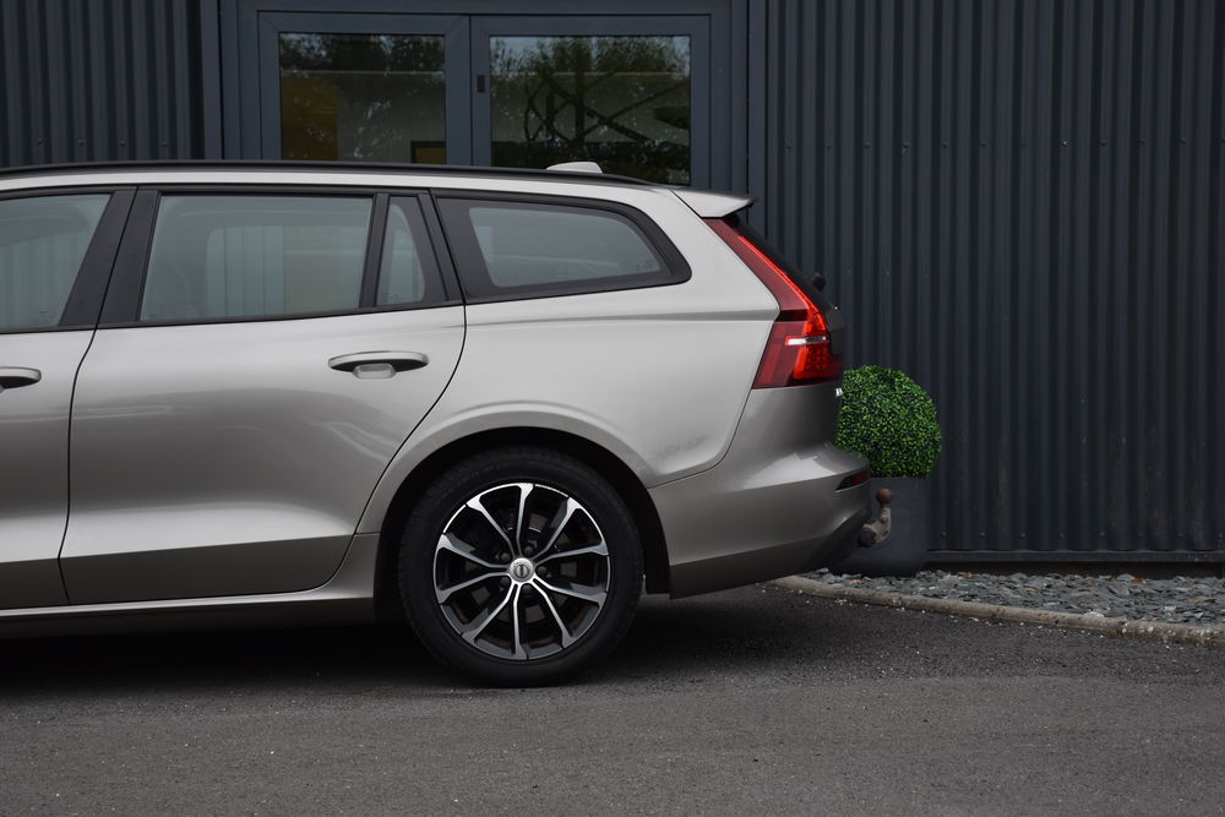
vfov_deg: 18.9
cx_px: 612
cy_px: 408
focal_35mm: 72
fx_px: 2450
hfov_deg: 28.1
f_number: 5.6
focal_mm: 48
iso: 400
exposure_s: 1/125
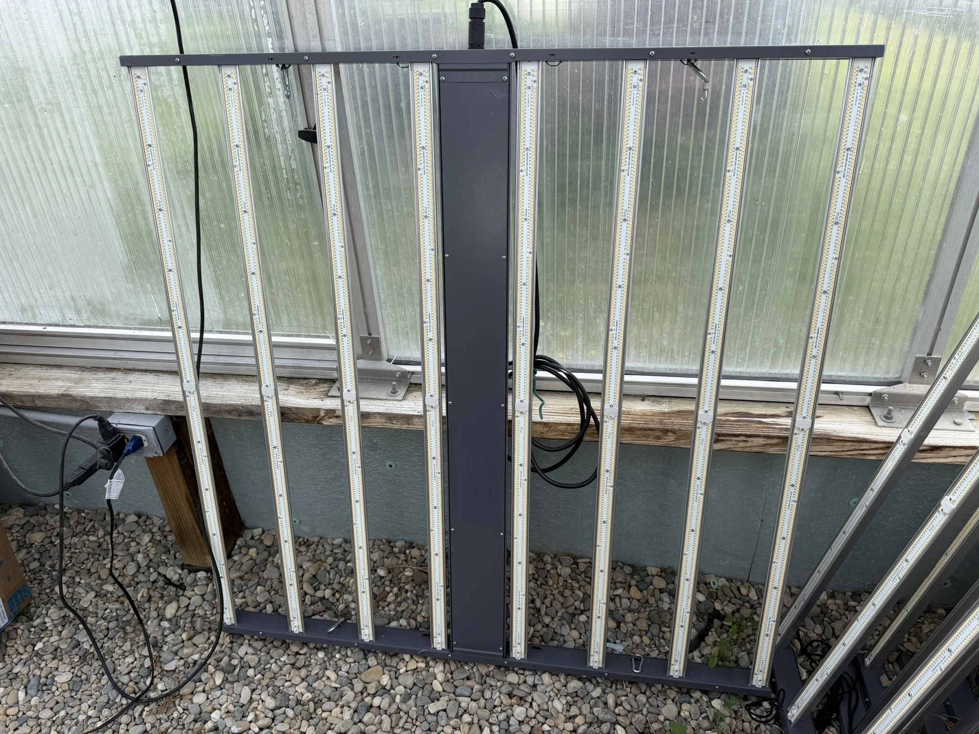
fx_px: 679
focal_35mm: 24
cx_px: 490
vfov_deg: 56.8
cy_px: 367
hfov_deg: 71.6
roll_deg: +3.1
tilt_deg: -29.8
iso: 80
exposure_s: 1/1075
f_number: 1.78
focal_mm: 6.76
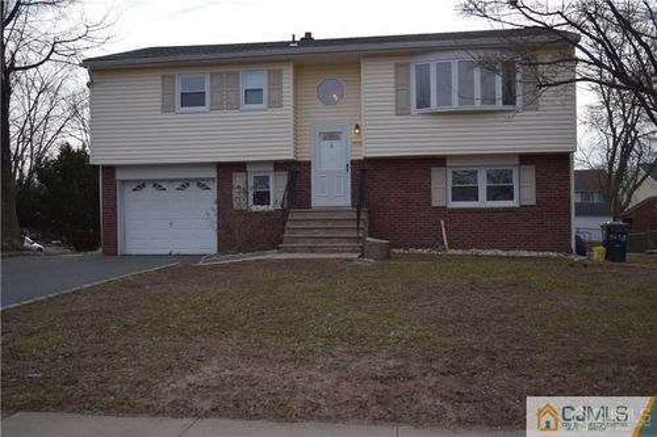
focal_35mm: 36
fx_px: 657
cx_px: 328
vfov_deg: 36.8
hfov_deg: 53.1
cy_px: 218
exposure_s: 1/800
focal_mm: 24
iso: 200
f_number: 4
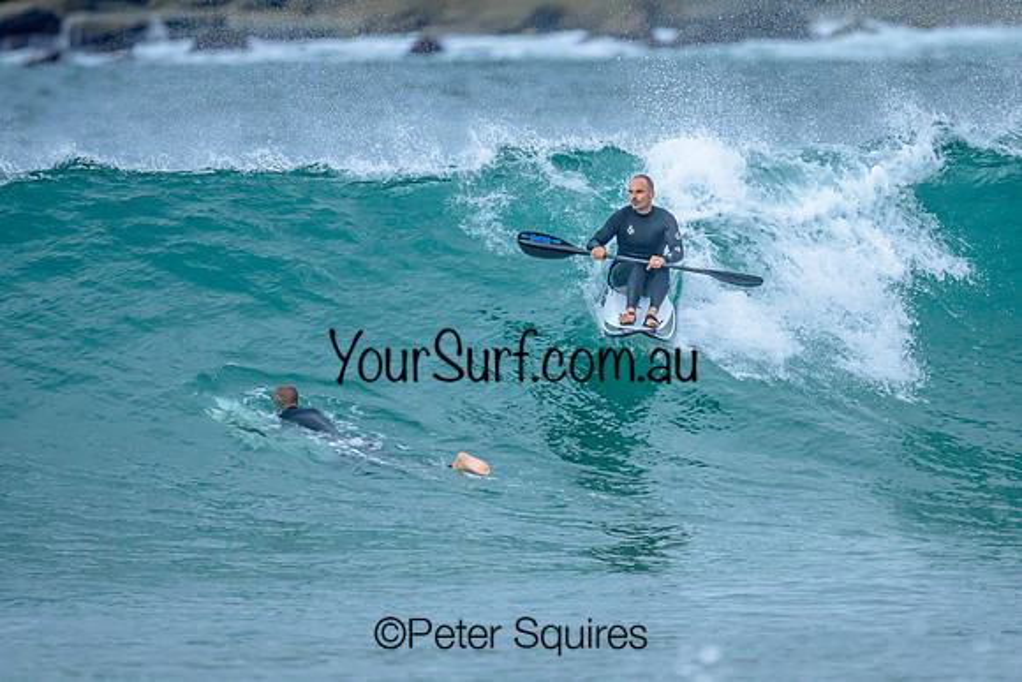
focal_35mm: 1094
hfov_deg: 1.9
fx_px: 31073
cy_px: 274
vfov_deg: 1.3
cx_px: 545
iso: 2500
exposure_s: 1/3200
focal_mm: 800
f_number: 6.3
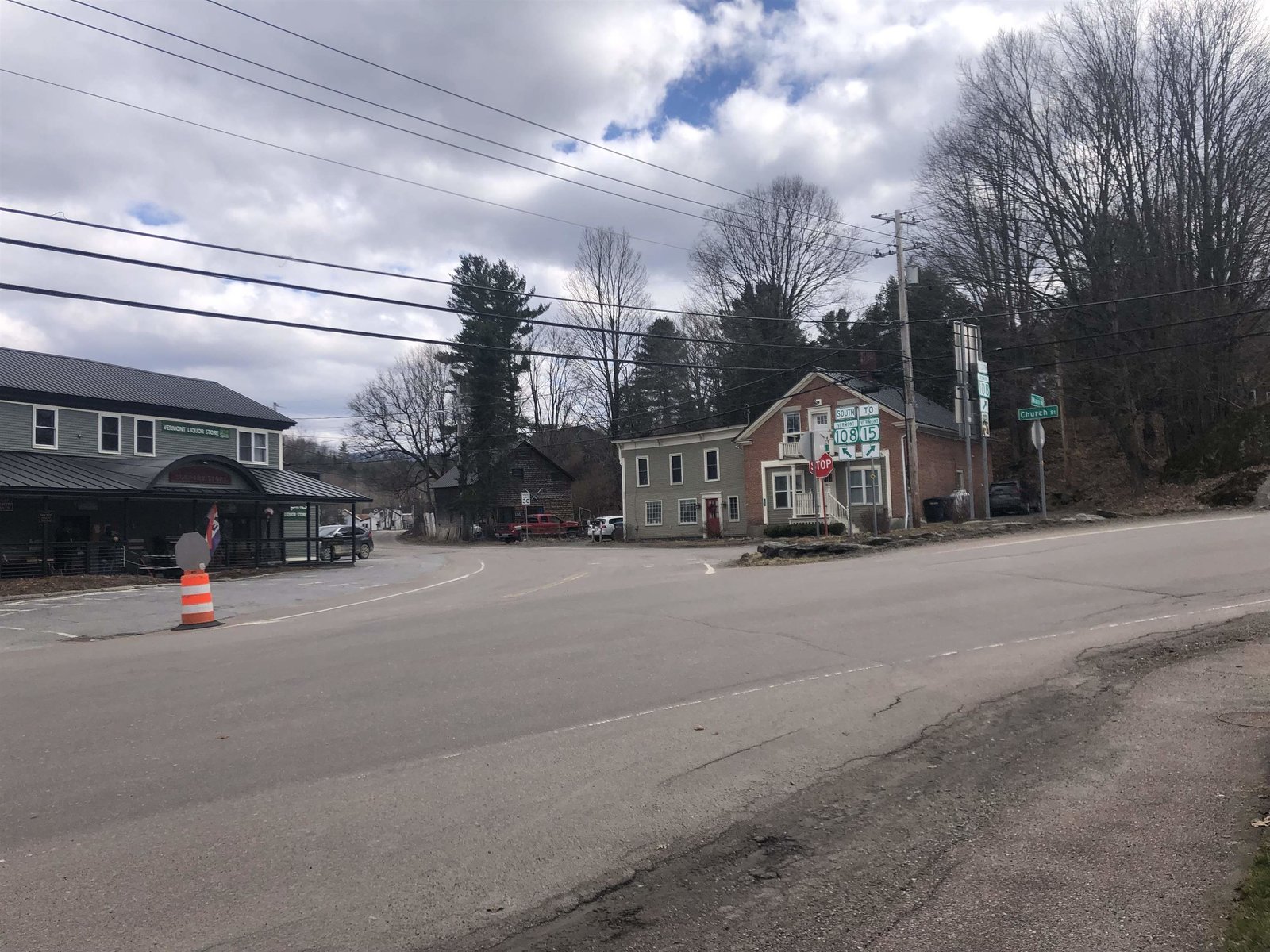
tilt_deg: +4.5
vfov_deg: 49.7
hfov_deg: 63.4
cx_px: 635
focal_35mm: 28
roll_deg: +1.1
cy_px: 476
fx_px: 1027
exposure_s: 1/2208
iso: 20
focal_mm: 4
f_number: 1.8
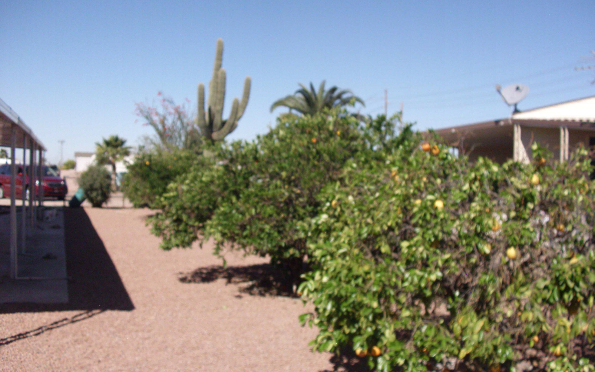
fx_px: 665
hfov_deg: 48.2
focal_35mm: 41
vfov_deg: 31.2
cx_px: 296
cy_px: 198
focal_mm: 6.3
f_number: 7.8
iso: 125
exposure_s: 1/310
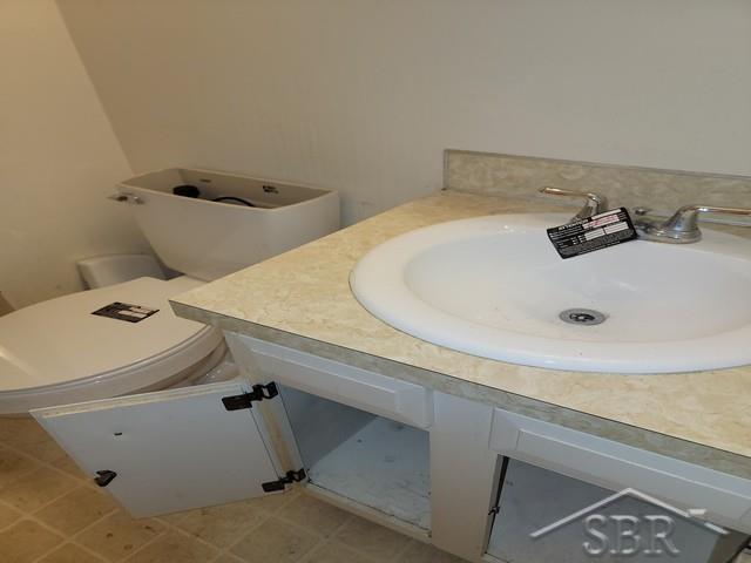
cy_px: 282
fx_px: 521
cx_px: 376
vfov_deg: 56.8
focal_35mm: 24
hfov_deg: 71.6
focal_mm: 6.7
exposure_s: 1/60
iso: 64
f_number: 1.8
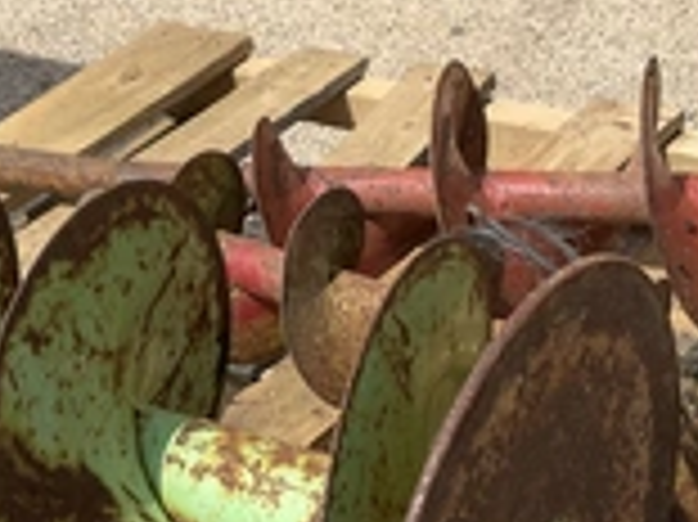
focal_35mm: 75
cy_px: 454
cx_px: 261
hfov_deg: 25.9
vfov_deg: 19.3
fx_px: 1511
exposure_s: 1/1490
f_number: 1.8
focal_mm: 3
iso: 25
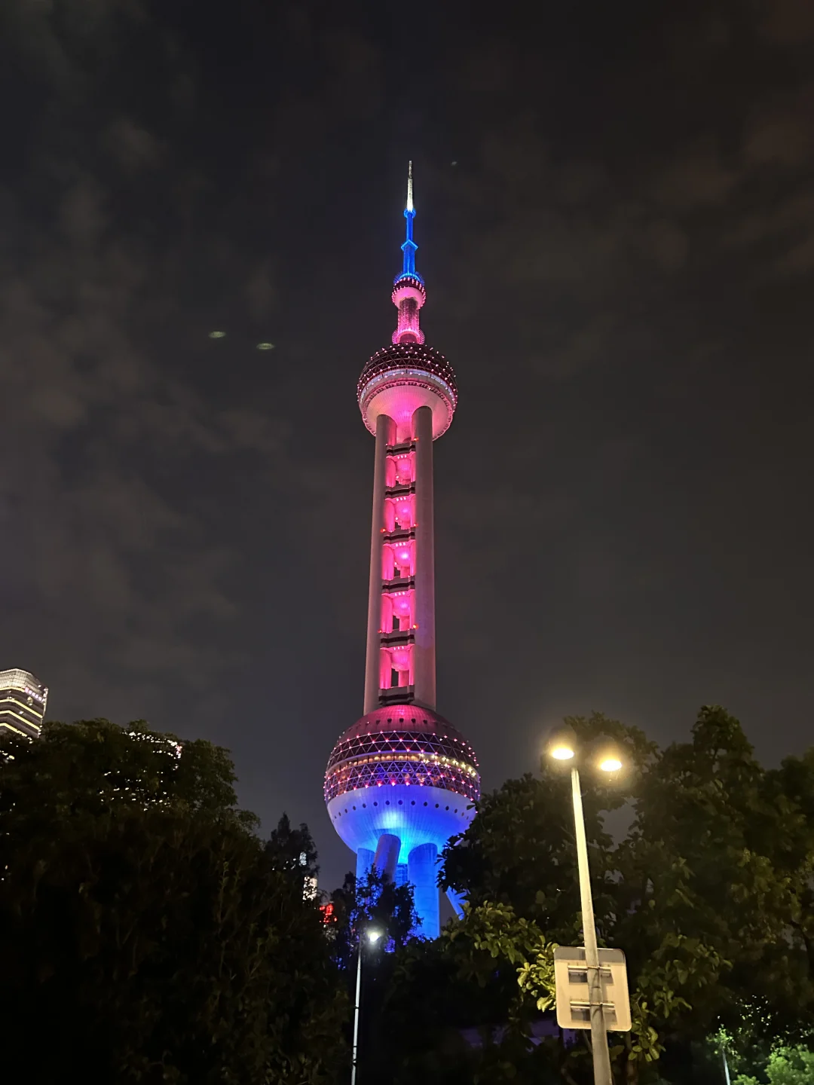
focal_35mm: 26
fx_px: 815
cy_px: 542
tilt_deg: +33.7
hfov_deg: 53.1
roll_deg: -0.7
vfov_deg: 67.3
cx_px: 407
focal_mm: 5.7
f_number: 1.5
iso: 800
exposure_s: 1/25
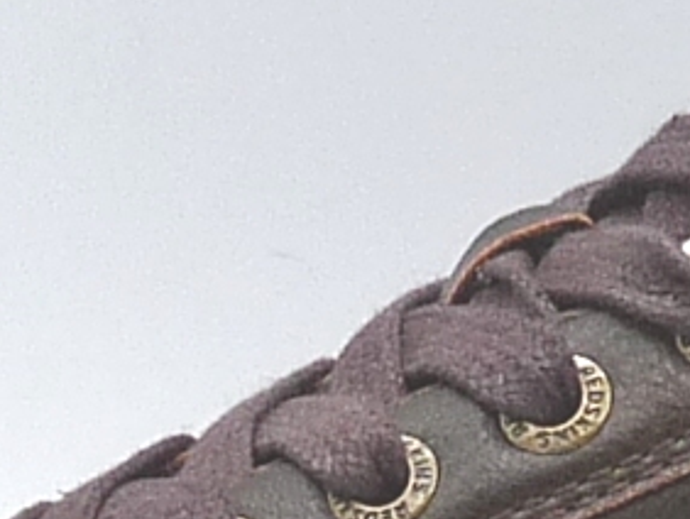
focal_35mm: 272
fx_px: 5426
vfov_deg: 5.5
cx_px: 585
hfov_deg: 7.3
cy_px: 521
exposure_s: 1/160
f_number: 4
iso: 100
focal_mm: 4.8
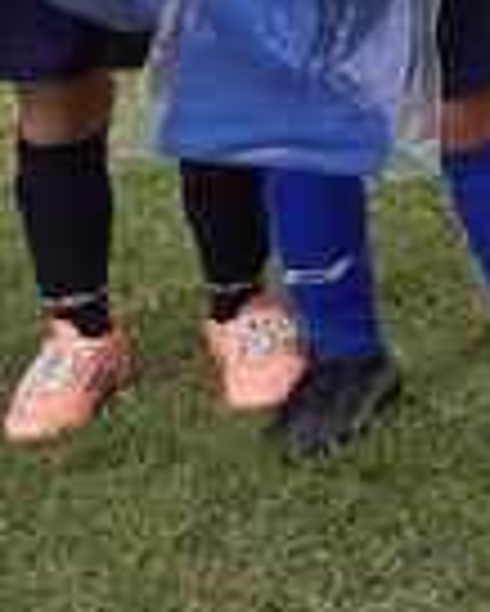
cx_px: 2374
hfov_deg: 5.8
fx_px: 3603
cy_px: -508
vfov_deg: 9.2
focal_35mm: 199
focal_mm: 9.4
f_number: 3.5
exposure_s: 1/800
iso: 125
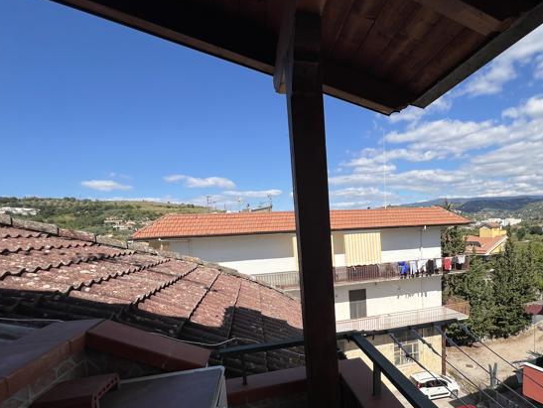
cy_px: 269
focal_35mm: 19
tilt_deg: -6.1
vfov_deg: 67.0
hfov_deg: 82.4
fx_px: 298
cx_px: 351
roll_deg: +1.9
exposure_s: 1/2481
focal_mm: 1.57
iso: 32
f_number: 1.8
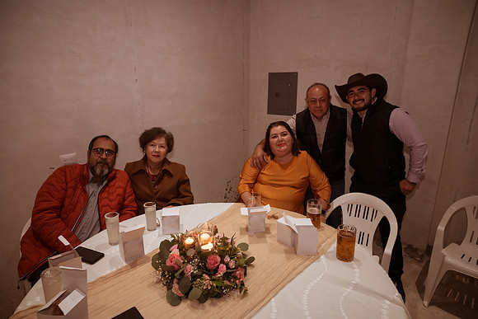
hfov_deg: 84.0
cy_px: 160
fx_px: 266
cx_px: 239
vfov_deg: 62.0
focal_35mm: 20
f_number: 4.5
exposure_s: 1/100
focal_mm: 20
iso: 1600
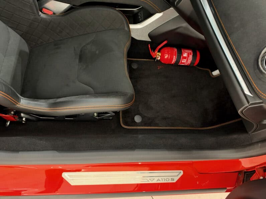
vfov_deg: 56.8
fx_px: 184
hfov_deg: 71.6
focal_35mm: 24
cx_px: 133
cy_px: 100
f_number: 1.5
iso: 500
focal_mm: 6.9
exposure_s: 1/25
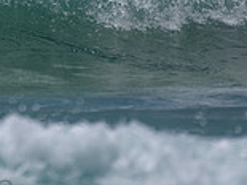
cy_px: -130
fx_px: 15729
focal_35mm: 2206
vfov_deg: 0.7
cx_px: -78
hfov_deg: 0.9
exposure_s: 1/2000
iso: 72
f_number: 5.6
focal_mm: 500
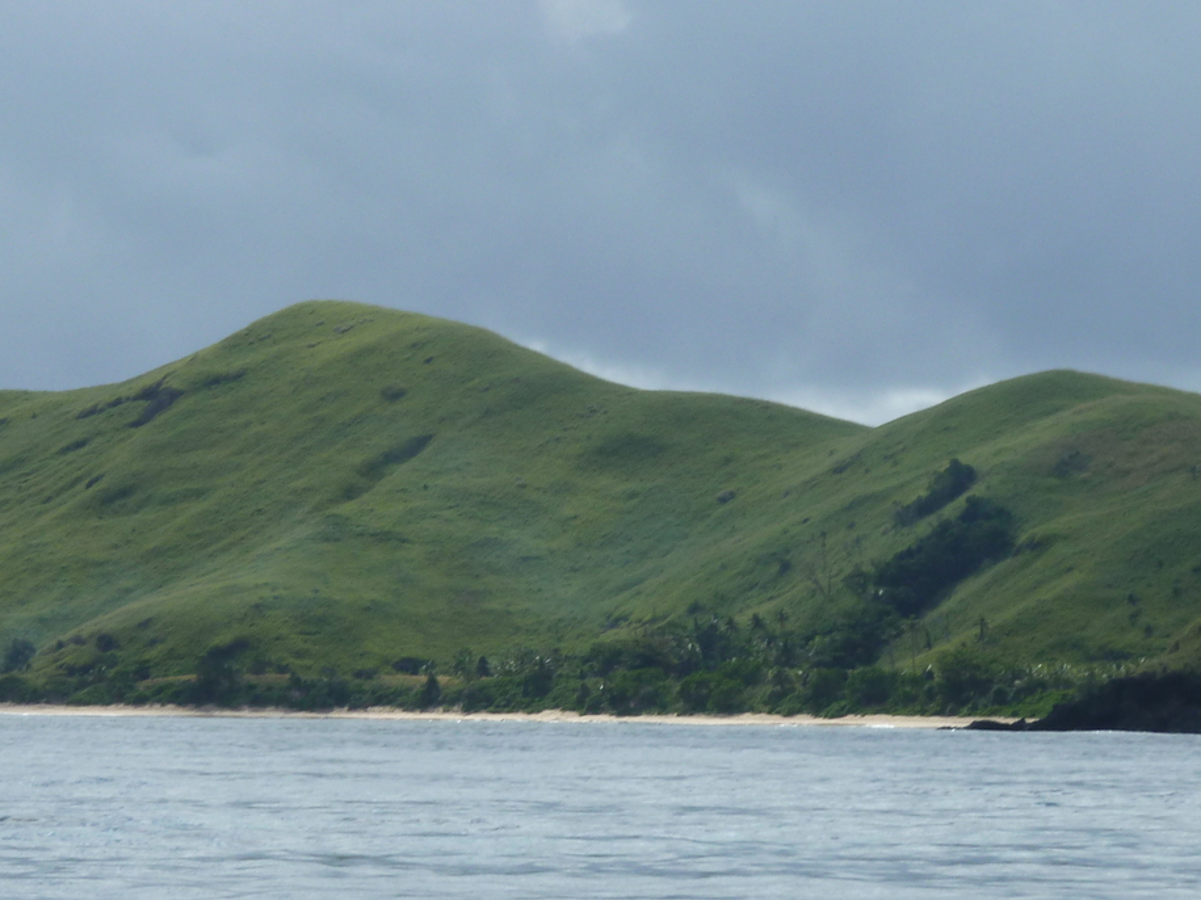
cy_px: 420
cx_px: 499
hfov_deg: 7.7
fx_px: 8915
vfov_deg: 5.8
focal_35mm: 257
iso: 80
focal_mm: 24.1
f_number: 5.6
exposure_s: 1/640
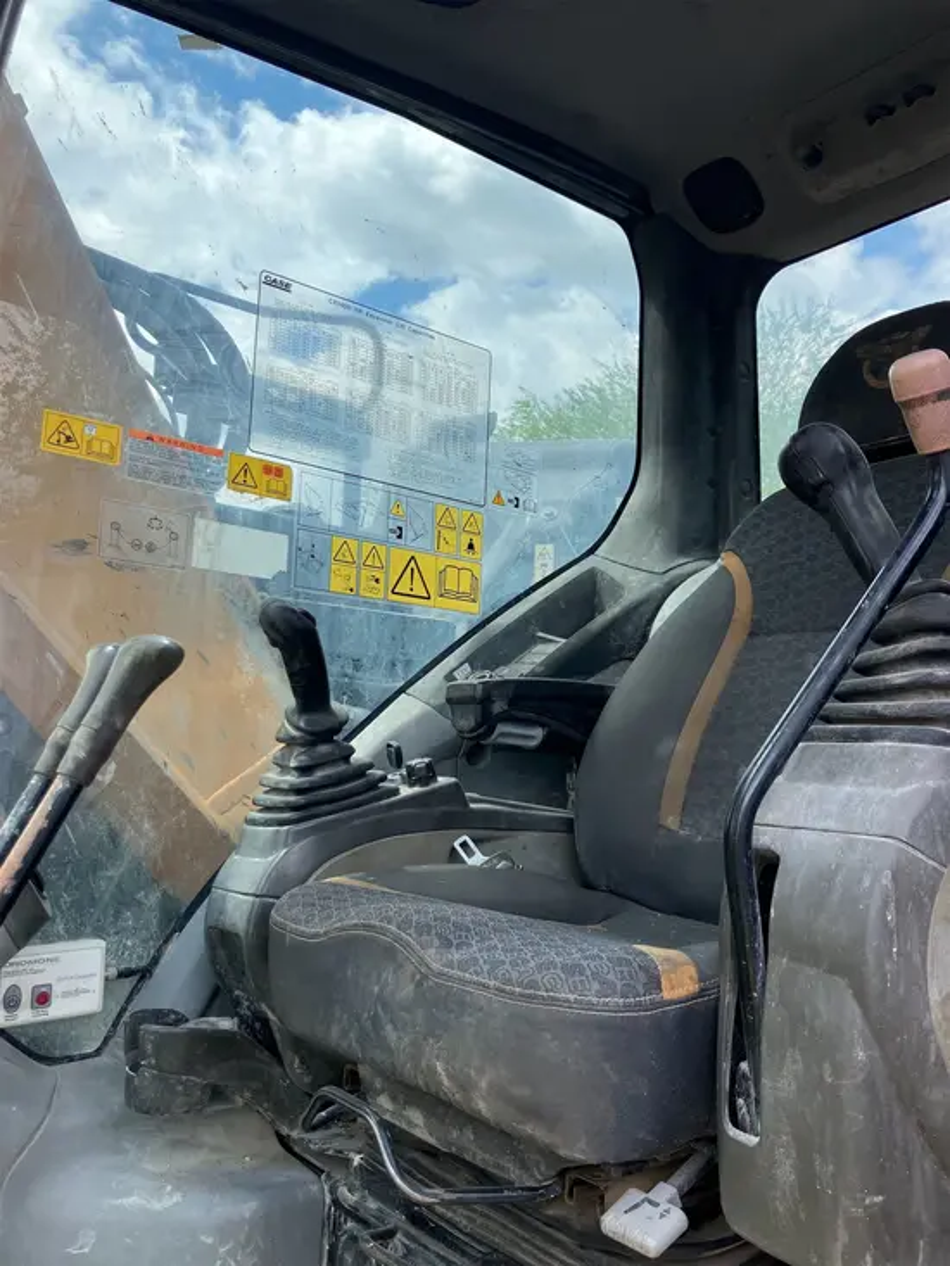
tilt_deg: +6.1
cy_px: 633
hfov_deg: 49.8
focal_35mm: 28
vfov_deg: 63.4
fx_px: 1024
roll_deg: -1.2
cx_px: 475
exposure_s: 1/1033
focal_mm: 3.99
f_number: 1.8
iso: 32
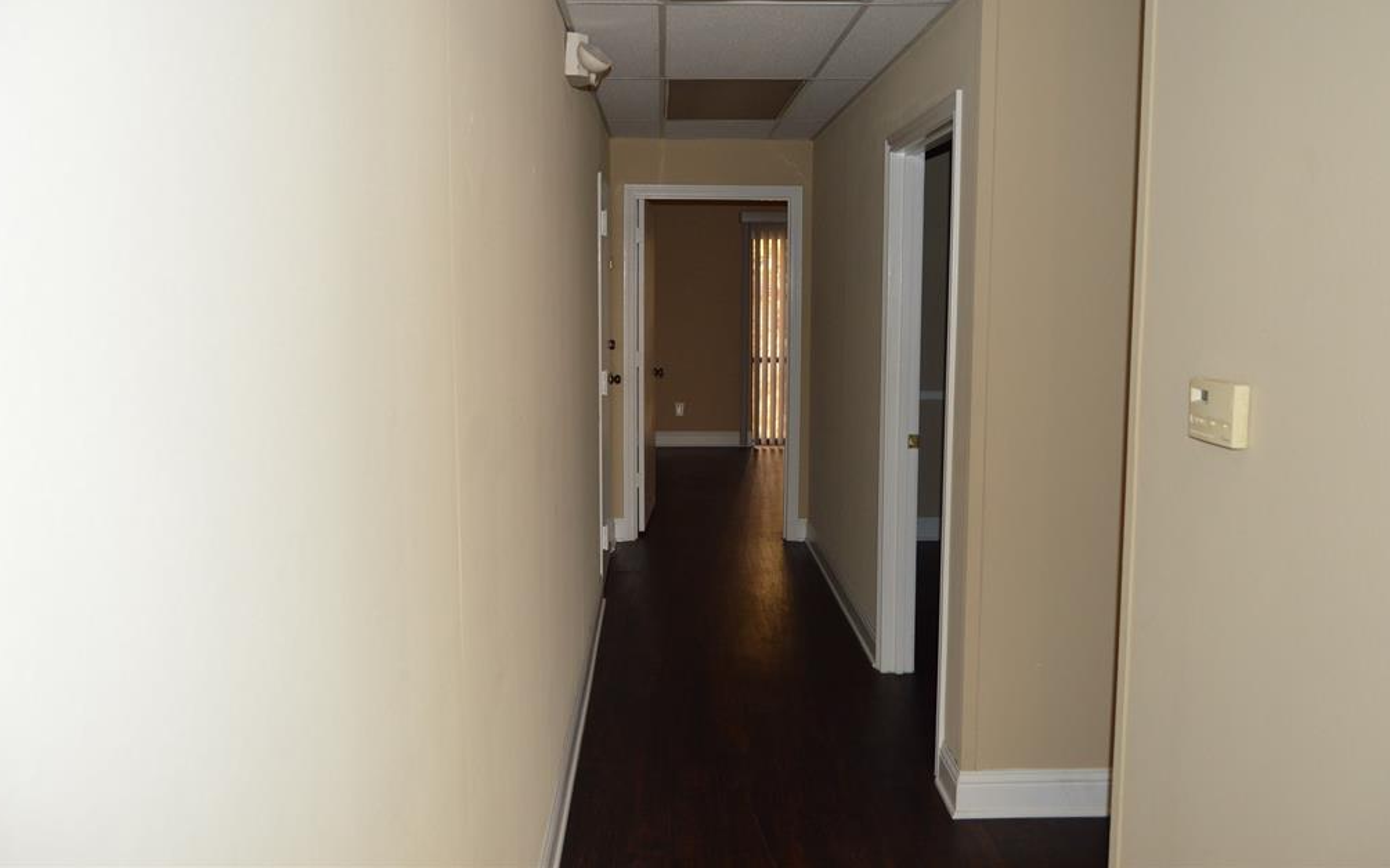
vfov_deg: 44.5
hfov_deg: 66.5
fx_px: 1061
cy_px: 399
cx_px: 694
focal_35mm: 28
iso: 400
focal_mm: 18
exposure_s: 1/60
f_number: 4
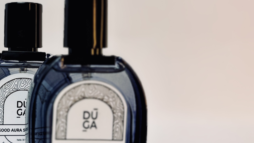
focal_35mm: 62
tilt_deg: -1.5
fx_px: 418
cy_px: 53
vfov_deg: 19.4
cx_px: 37
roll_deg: -0.3
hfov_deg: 32.5
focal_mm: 5.96
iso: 80
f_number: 1.6
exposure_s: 1/100
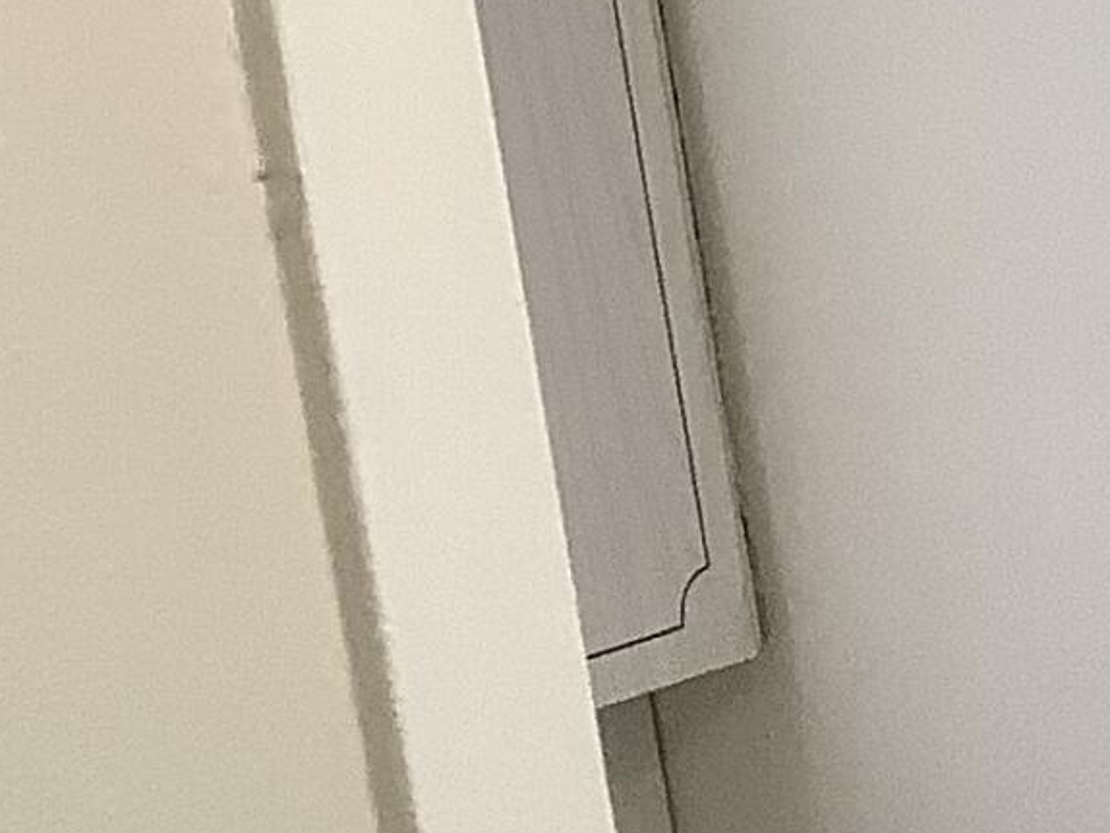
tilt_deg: -15.2
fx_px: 5197
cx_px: 2087
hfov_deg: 11.2
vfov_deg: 9.1
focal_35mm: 162
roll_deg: +4.2
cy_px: 945
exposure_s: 1/60
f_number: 2.4
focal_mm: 3.3
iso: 80
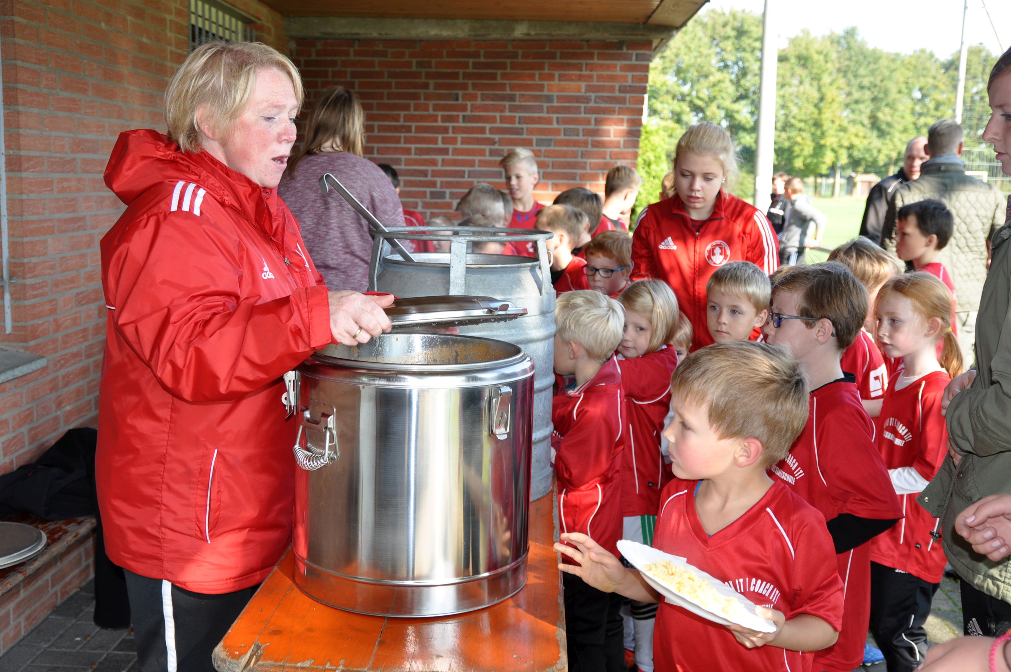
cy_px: 336
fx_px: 1010
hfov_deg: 53.2
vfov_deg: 36.8
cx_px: 506
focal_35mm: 36
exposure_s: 1/200
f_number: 4
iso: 200
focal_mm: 24
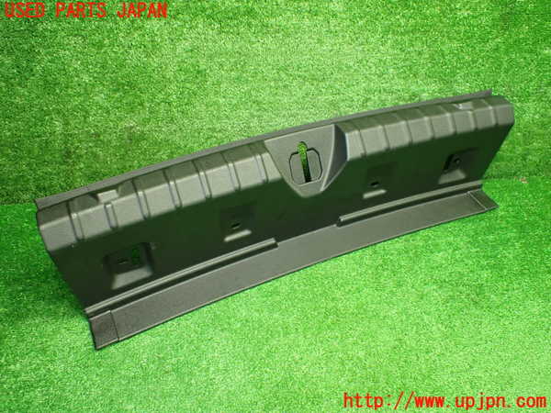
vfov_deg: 46.8
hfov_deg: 60.0
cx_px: 276
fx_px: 478
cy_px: 206
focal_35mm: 30
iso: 800
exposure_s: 1/80
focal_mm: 5.4
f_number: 2.3
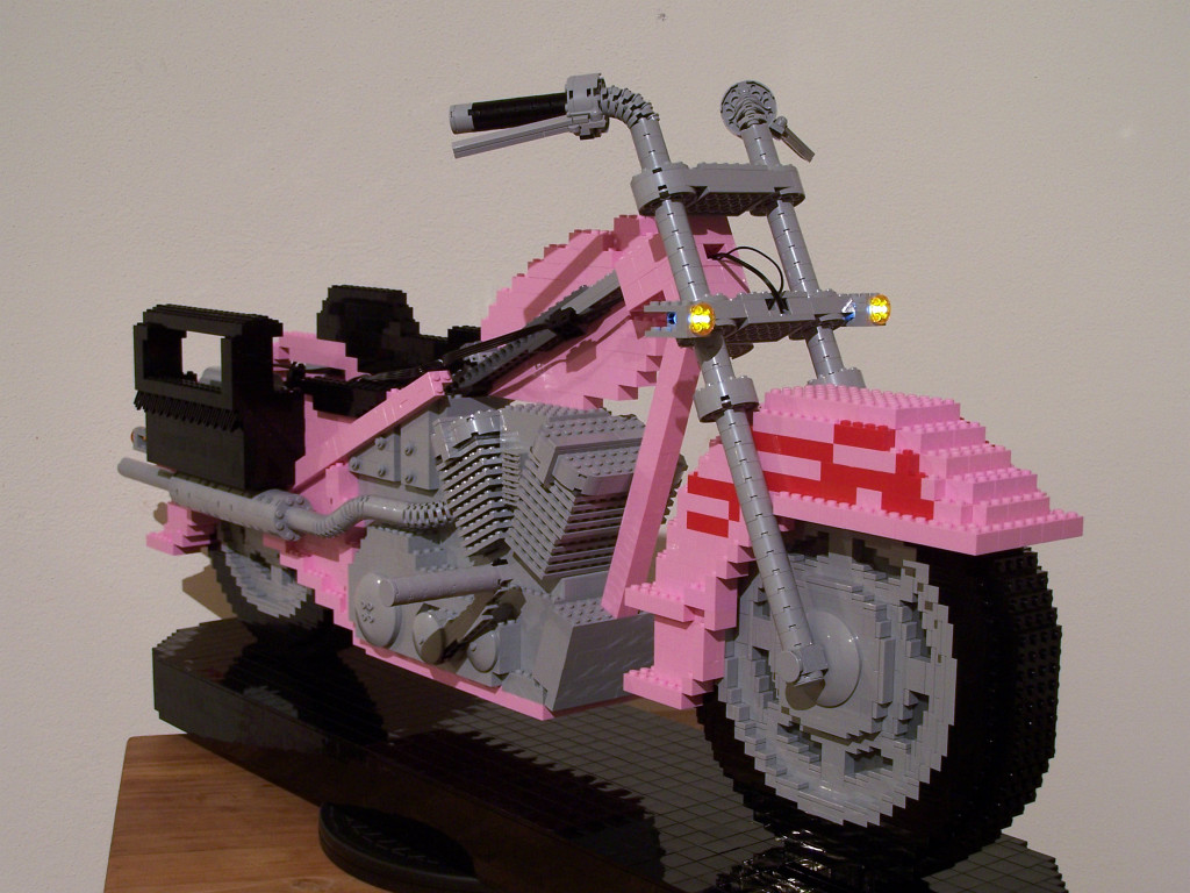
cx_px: 595
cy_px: 446
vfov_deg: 26.1
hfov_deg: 34.3
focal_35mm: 56
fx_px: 1925
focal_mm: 9.3
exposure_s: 1/2
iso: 80
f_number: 3.1
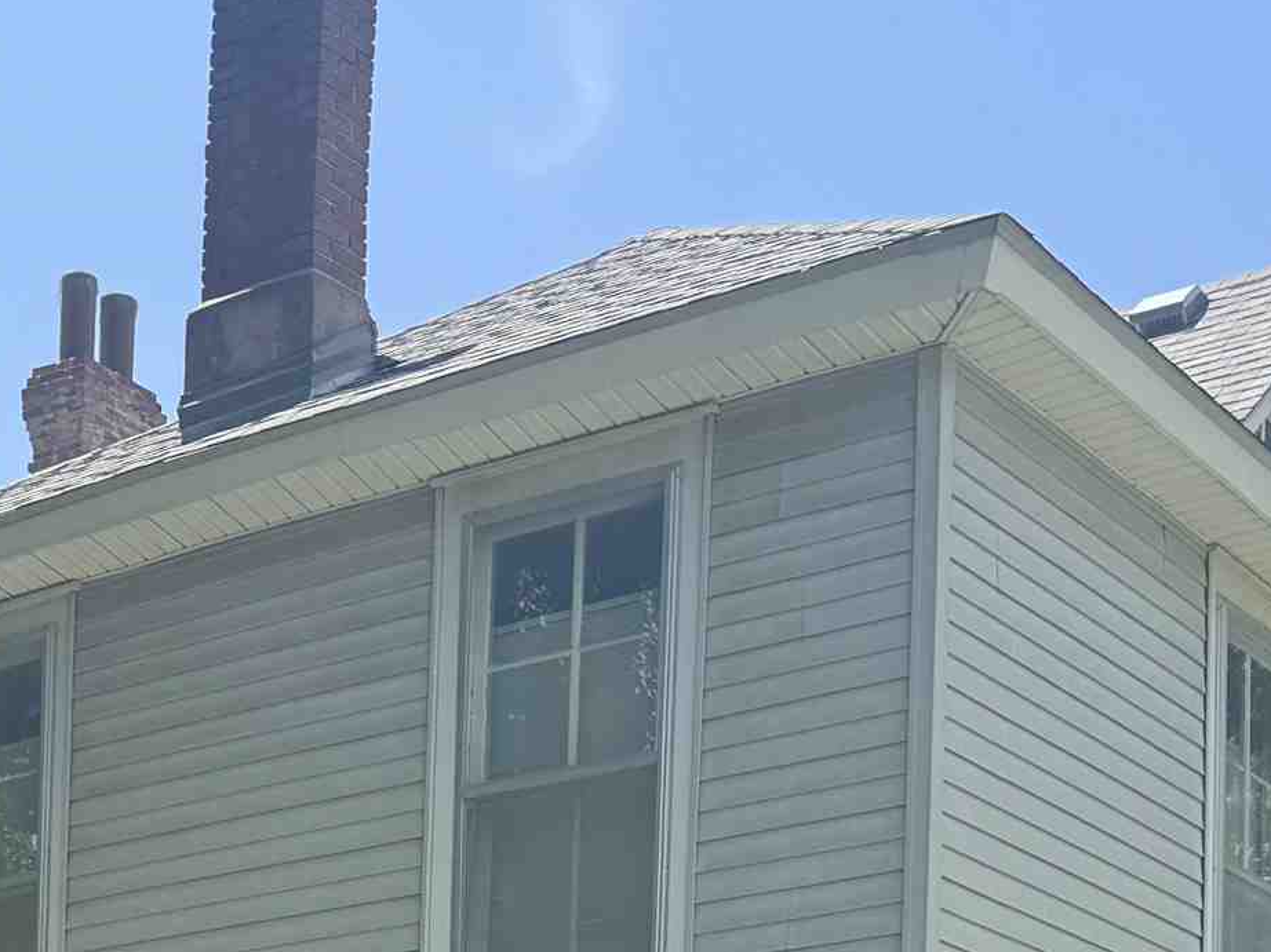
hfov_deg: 23.8
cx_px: 161
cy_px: 1426
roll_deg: -1.8
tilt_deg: +3.6
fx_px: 2937
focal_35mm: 80
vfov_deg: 16.7
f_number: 1.78
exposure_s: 1/1131
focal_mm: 6.76
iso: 80
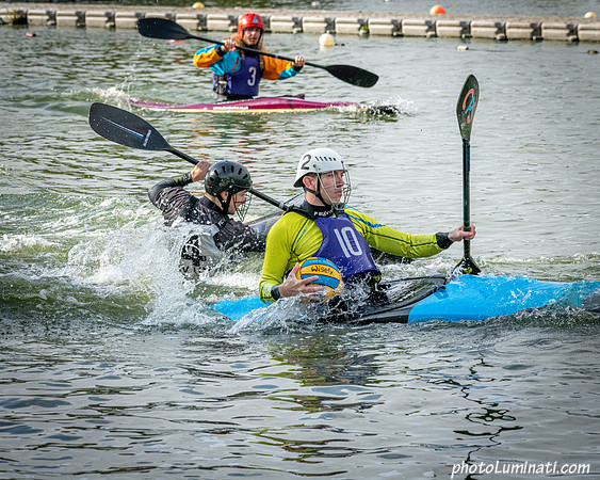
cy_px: 240
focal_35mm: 208
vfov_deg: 7.4
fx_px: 3698
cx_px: 300
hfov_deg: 9.3
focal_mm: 185
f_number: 10
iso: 3200
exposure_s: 1/3200
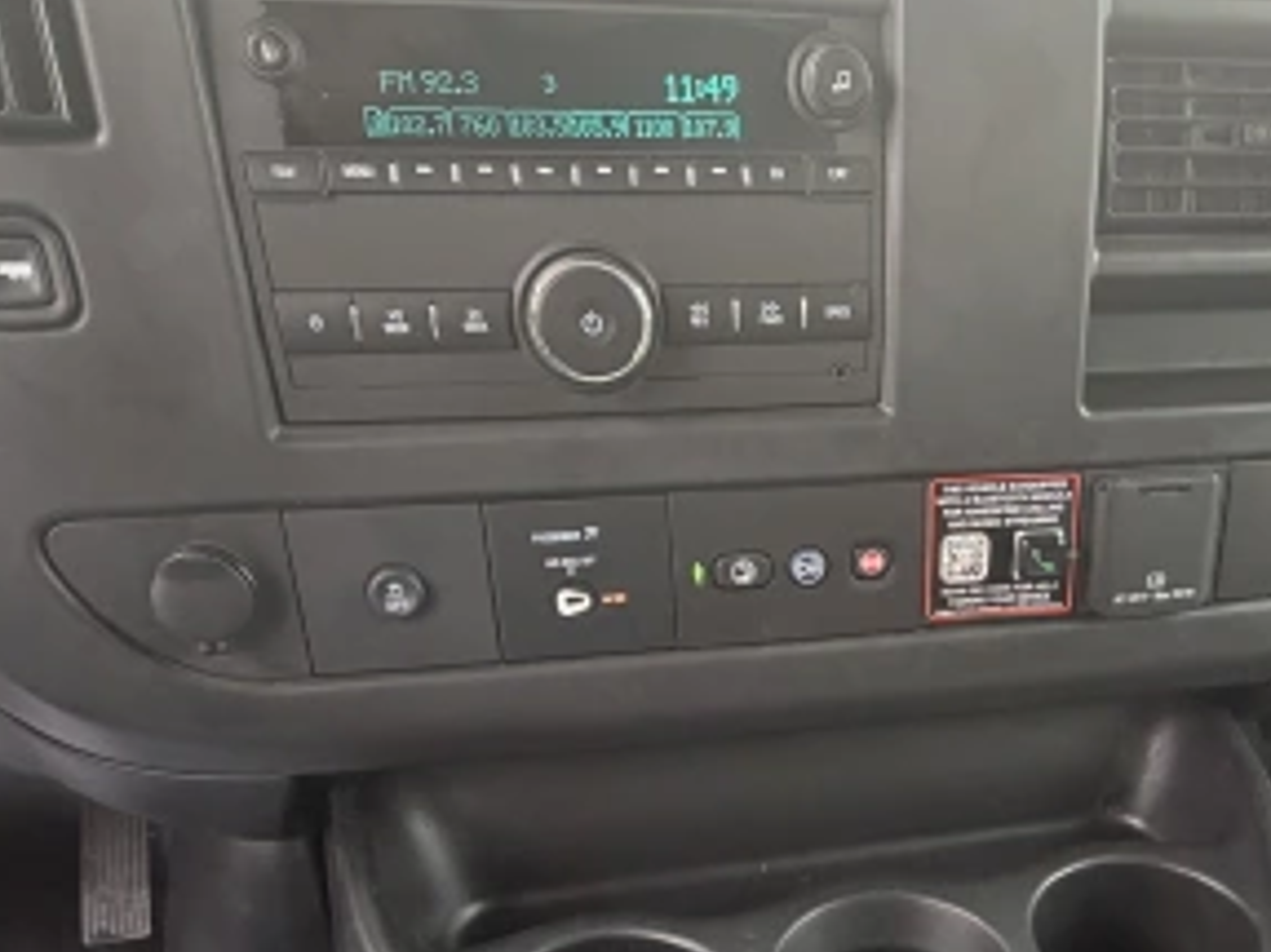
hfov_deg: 46.0
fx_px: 1431
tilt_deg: -32.5
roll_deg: -1.5
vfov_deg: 35.0
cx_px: 965
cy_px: 828
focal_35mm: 39
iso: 160
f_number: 2.2
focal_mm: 2.22
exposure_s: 1/121
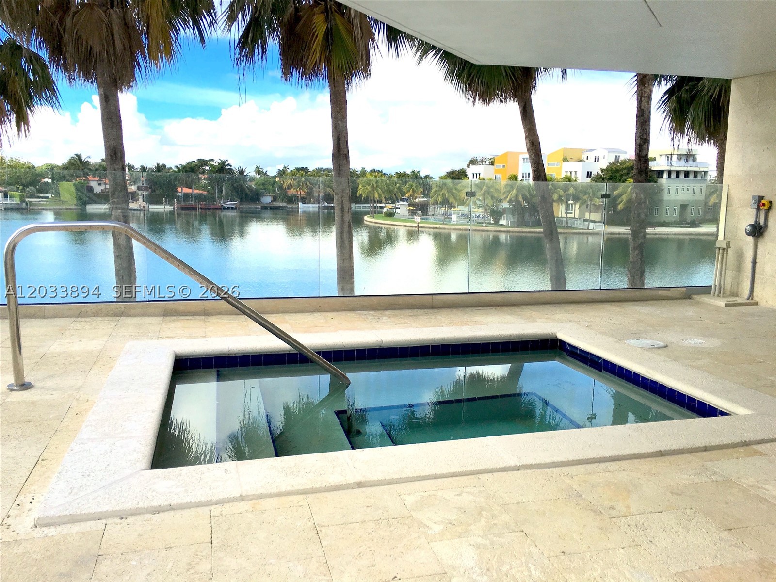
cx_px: 388
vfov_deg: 48.2
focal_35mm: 29
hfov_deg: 61.7
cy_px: 291
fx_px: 650
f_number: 2.2
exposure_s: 1/1538
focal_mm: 4.15
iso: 25
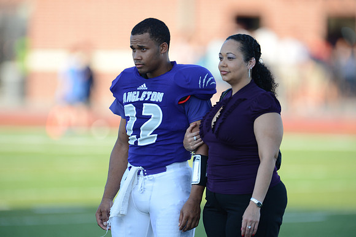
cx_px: 178
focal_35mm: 550
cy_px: 118
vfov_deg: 2.5
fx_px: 5436
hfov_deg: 3.8
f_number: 4
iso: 800
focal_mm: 550
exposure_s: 1/1600
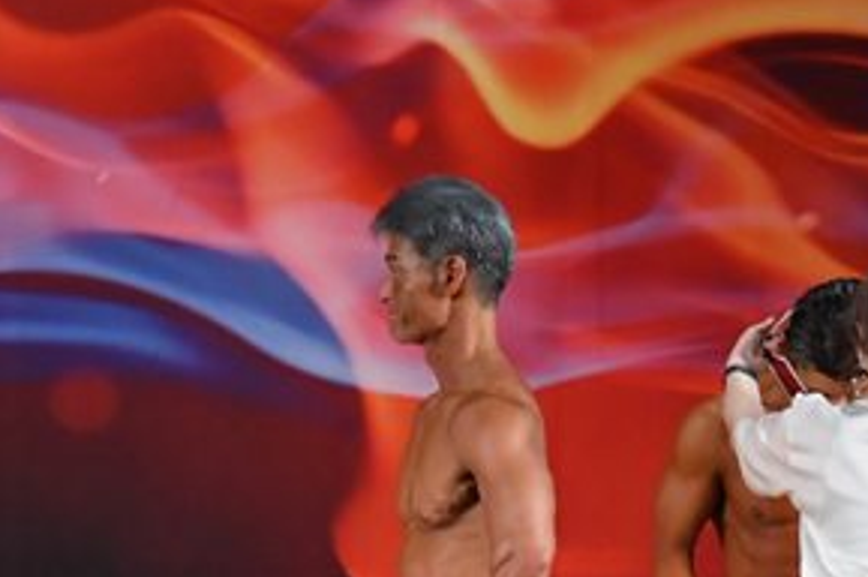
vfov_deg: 3.0
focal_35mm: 451
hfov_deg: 4.6
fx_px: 10862
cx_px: -191
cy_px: 688
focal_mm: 112
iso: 3200
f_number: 5.6
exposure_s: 1/400
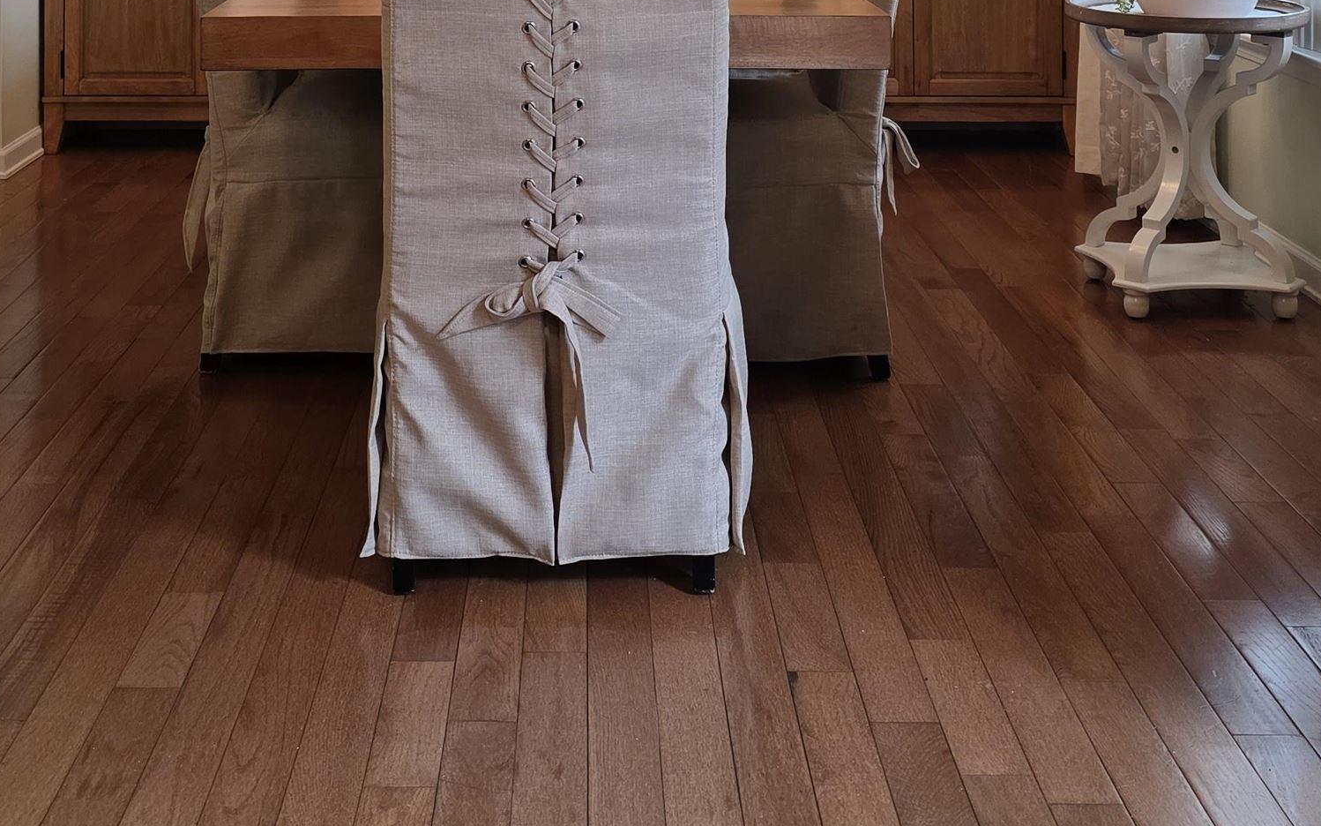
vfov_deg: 23.5
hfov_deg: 40.2
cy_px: -183
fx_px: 1800
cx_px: 586
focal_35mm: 50
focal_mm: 6.3
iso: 160
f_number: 1.7
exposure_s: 1/120
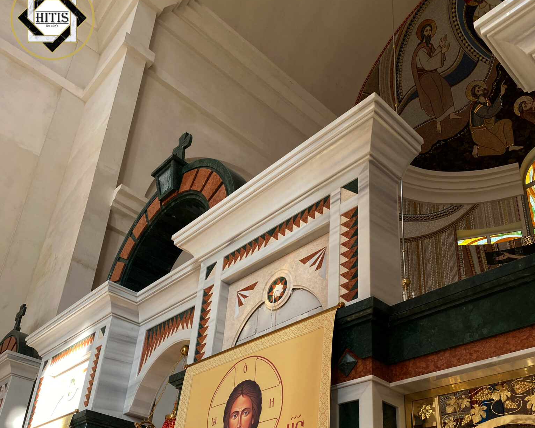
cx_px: 268
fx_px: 538
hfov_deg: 52.8
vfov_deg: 42.1
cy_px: 320
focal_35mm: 34
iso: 64
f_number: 1.8
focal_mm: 4.25
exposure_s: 1/122
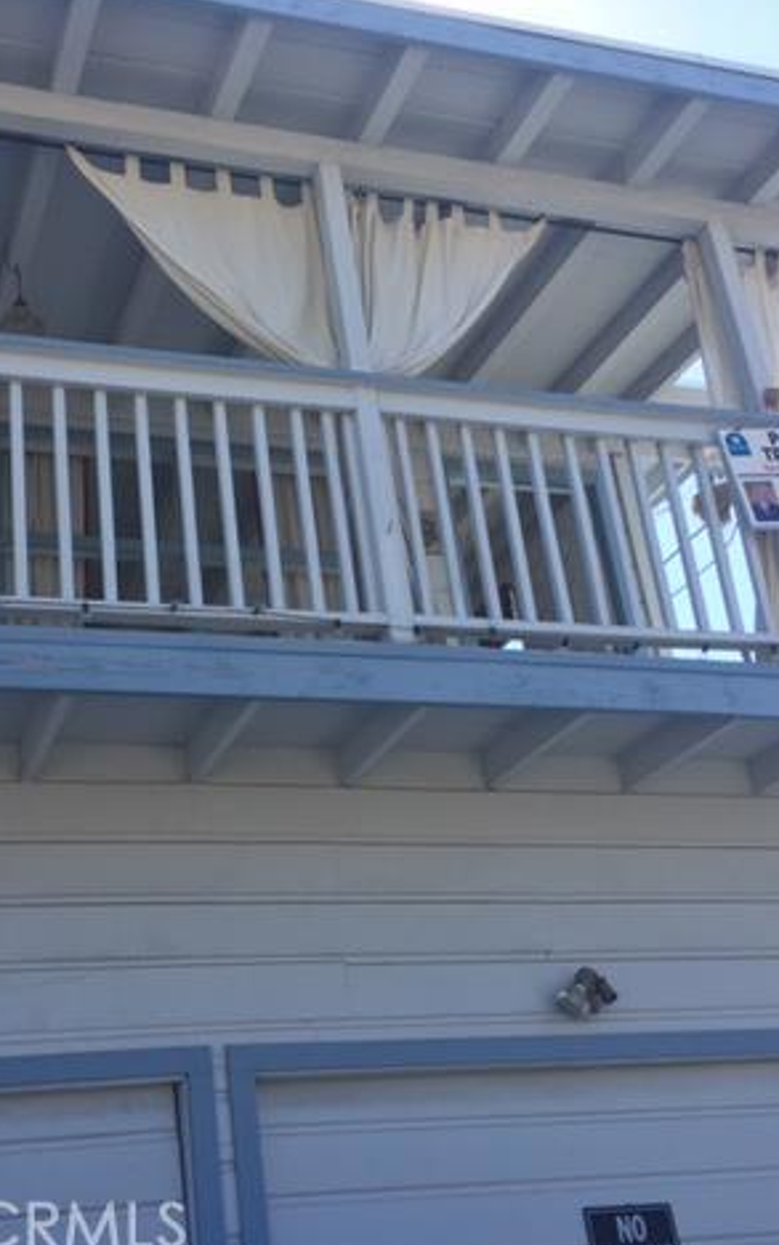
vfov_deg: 47.2
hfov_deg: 30.4
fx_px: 1425
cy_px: 625
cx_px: 277
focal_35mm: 42
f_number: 2.2
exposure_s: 1/719
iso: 32
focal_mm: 4.15
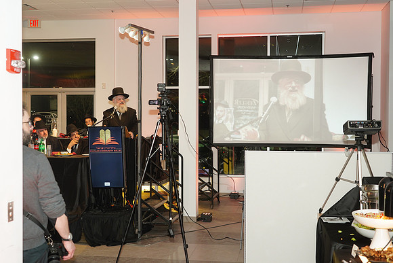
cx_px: 196
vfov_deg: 28.1
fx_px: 524
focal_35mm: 48
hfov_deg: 41.1
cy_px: 132
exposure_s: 1/80
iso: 1000
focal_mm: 48
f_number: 5
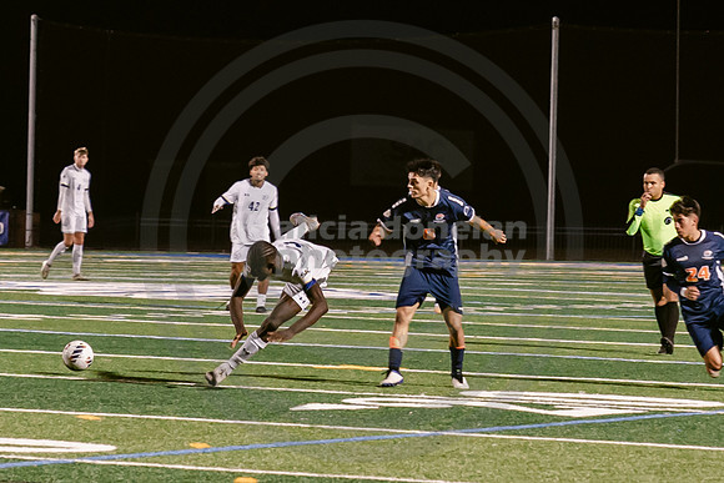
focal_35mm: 251
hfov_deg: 8.2
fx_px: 5052
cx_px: 399
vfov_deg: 5.5
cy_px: 385
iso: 2500
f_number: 3.2
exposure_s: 1/250
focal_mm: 70
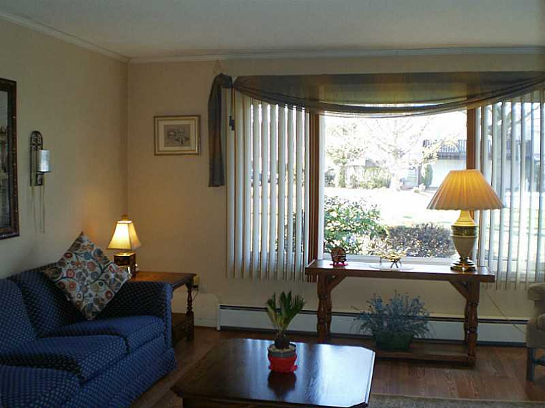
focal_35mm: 36
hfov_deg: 51.4
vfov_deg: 39.6
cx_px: 272
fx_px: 566
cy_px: 204
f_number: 3.1
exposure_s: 1/30
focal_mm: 6.3
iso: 160
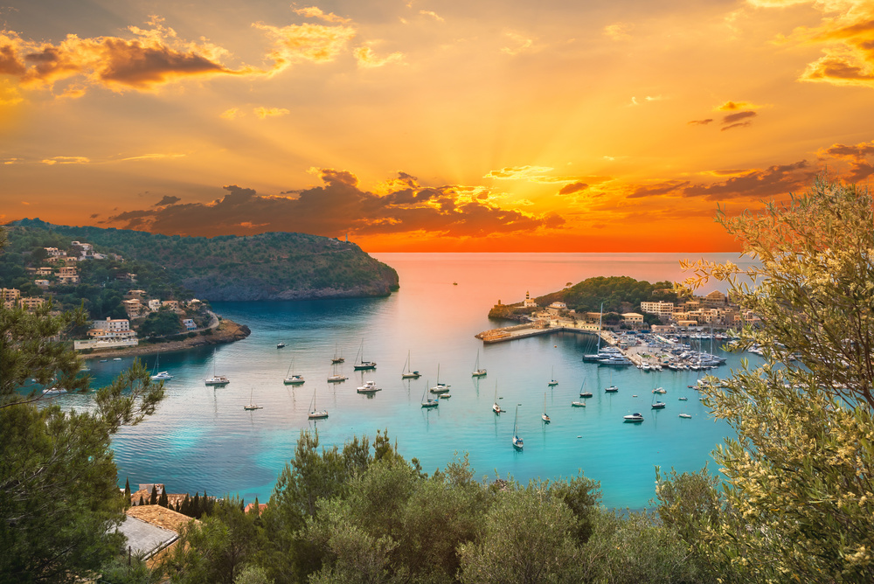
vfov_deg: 43.7
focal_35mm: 30
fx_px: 729
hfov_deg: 61.9
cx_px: 437
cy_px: 292
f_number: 10
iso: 100
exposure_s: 1/160
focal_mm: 30
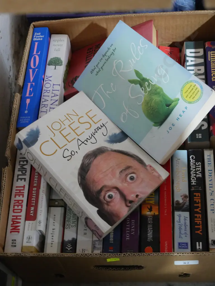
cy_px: 143
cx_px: 108
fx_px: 480
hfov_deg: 25.3
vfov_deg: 33.2
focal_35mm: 58
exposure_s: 1/25
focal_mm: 29
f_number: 5.4
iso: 3200
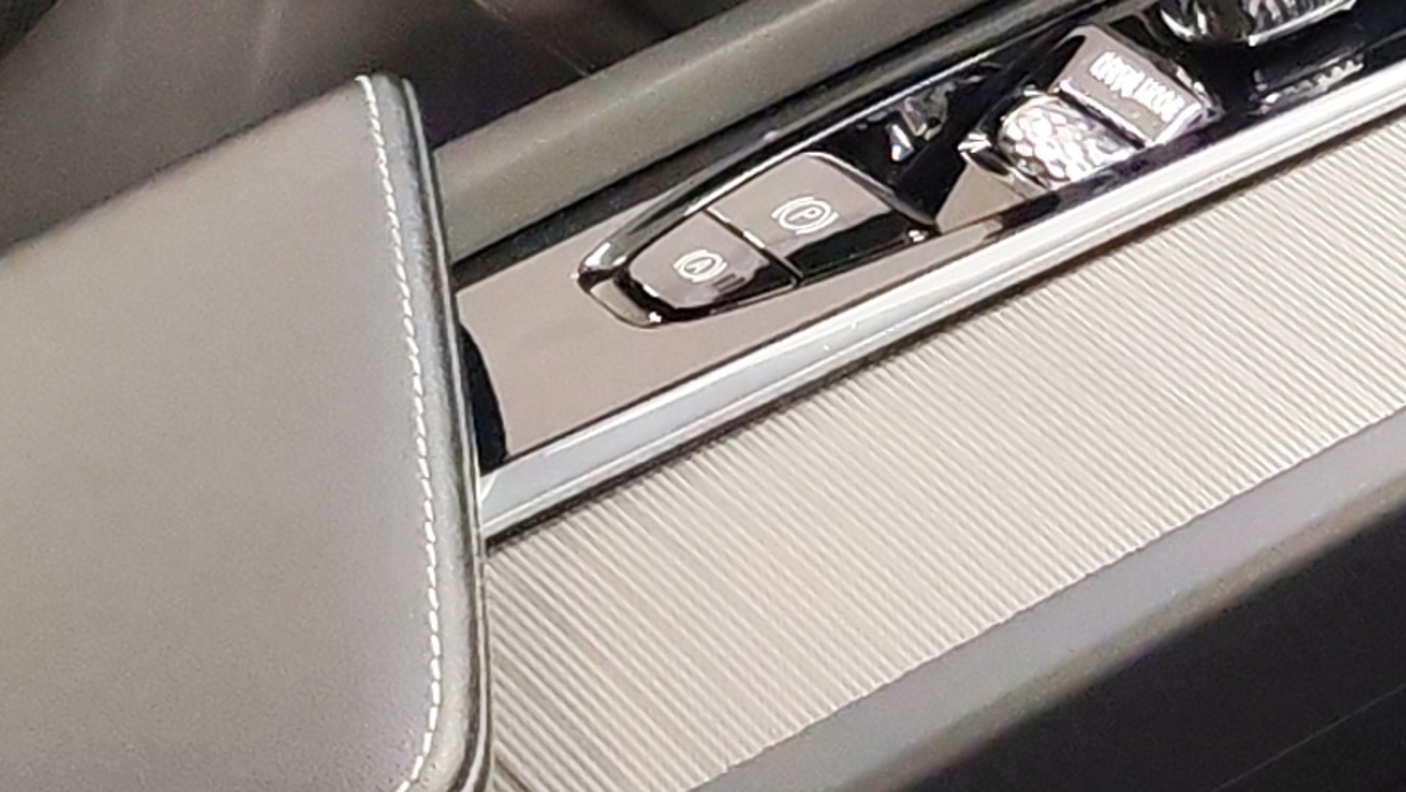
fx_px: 6078
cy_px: -625
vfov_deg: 7.2
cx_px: 2852
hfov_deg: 11.8
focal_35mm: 163
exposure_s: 1/50
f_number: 1.9
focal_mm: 6.12
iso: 1000
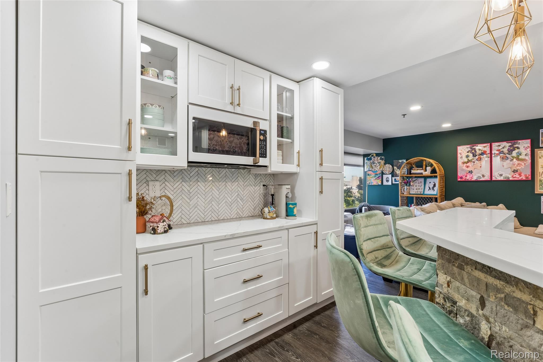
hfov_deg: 96.7
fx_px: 241
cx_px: 272
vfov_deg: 73.7
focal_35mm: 16
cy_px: 181
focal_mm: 16
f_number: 14
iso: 400
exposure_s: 1/8
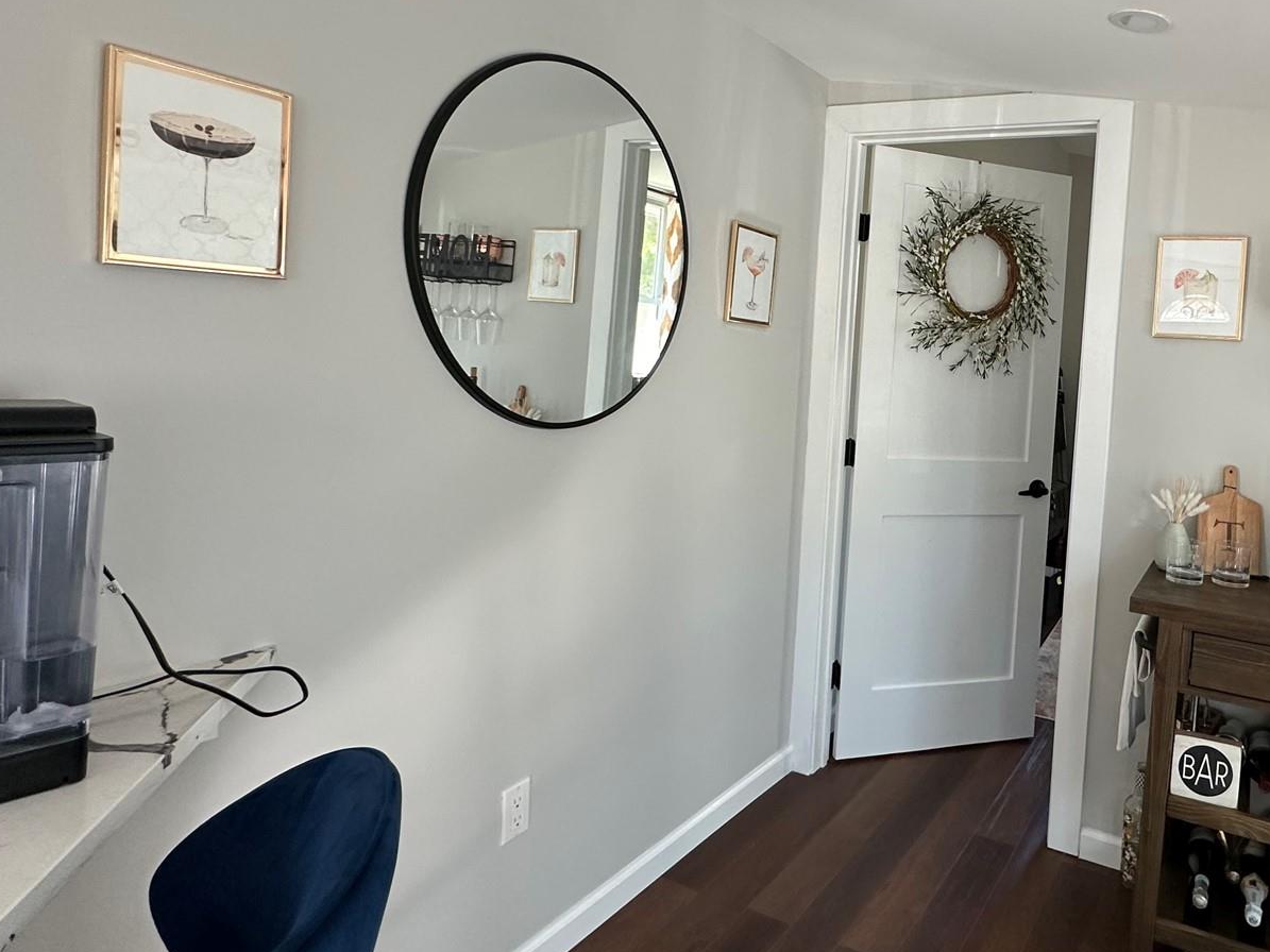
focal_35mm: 24
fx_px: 880
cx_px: 876
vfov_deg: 56.4
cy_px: 378
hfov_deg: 69.0
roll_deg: -3.7
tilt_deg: -0.9
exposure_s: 1/99
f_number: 2.2
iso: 200
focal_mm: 2.22
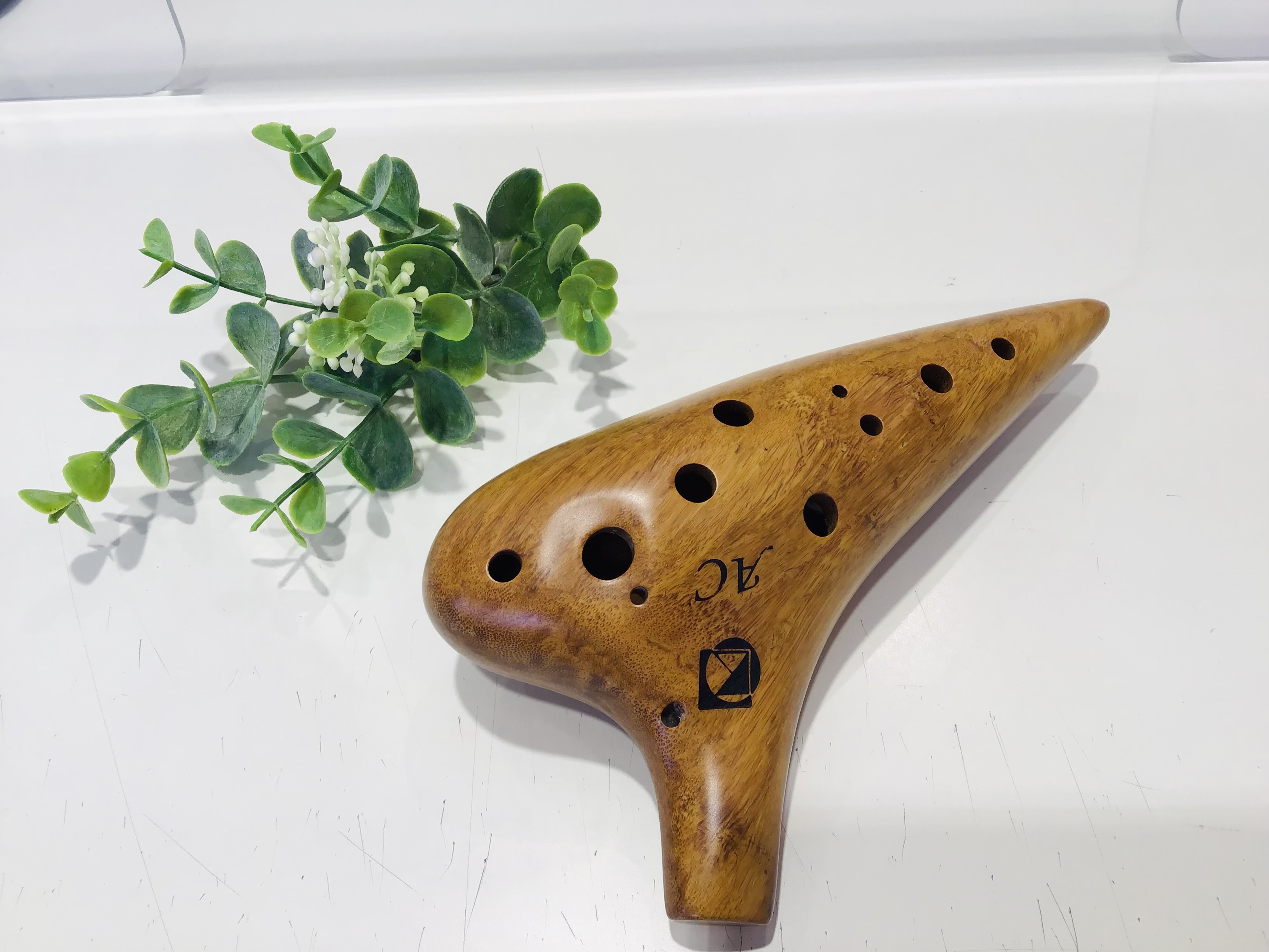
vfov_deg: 45.4
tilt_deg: -53.4
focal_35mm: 31
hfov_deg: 58.4
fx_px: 1136
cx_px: 634
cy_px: 476
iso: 25
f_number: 2.4
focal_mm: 3.3
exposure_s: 1/60
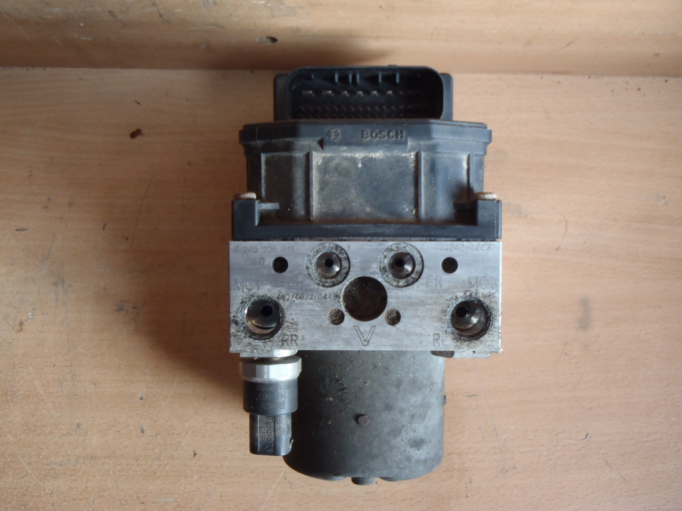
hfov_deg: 49.0
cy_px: 256
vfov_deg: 37.7
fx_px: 749
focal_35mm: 38
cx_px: 341
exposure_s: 1/8
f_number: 4.6
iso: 200
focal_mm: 6.83
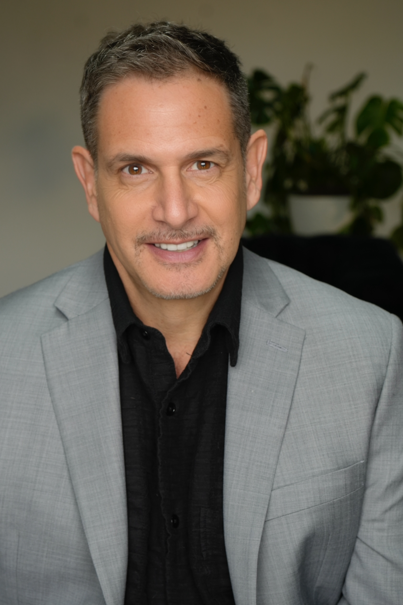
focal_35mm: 69
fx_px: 1159
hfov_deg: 19.7
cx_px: 202
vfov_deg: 29.2
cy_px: 302
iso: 250
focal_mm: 46
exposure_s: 1/160
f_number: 4.5
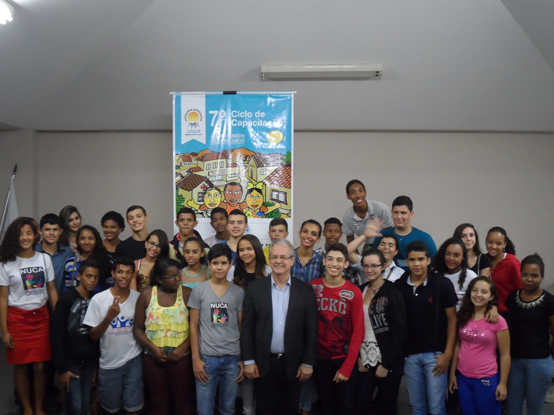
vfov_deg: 39.7
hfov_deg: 51.4
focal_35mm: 36
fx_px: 576
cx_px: 277
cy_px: 208
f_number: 3
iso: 400
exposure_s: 1/15
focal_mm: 6.5
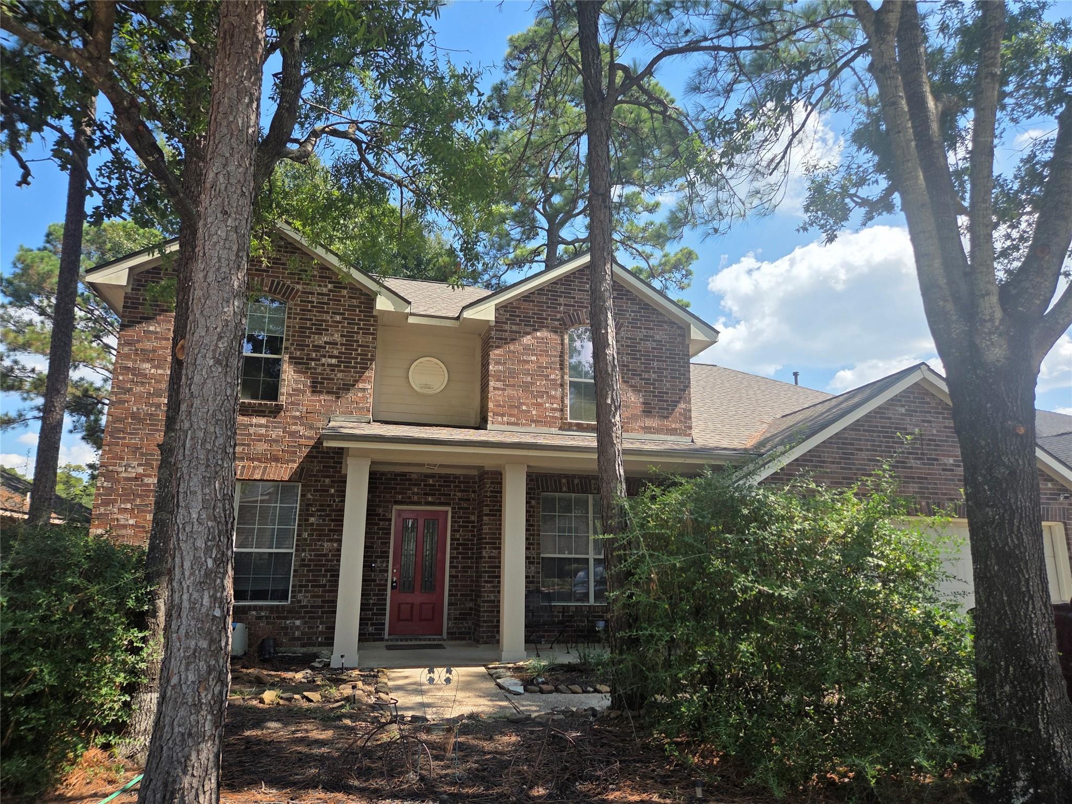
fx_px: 712
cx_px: 536
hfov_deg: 73.9
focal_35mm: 23
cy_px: 402
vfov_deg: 58.9
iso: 80
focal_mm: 5.4
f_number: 1.8
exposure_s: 1/3717
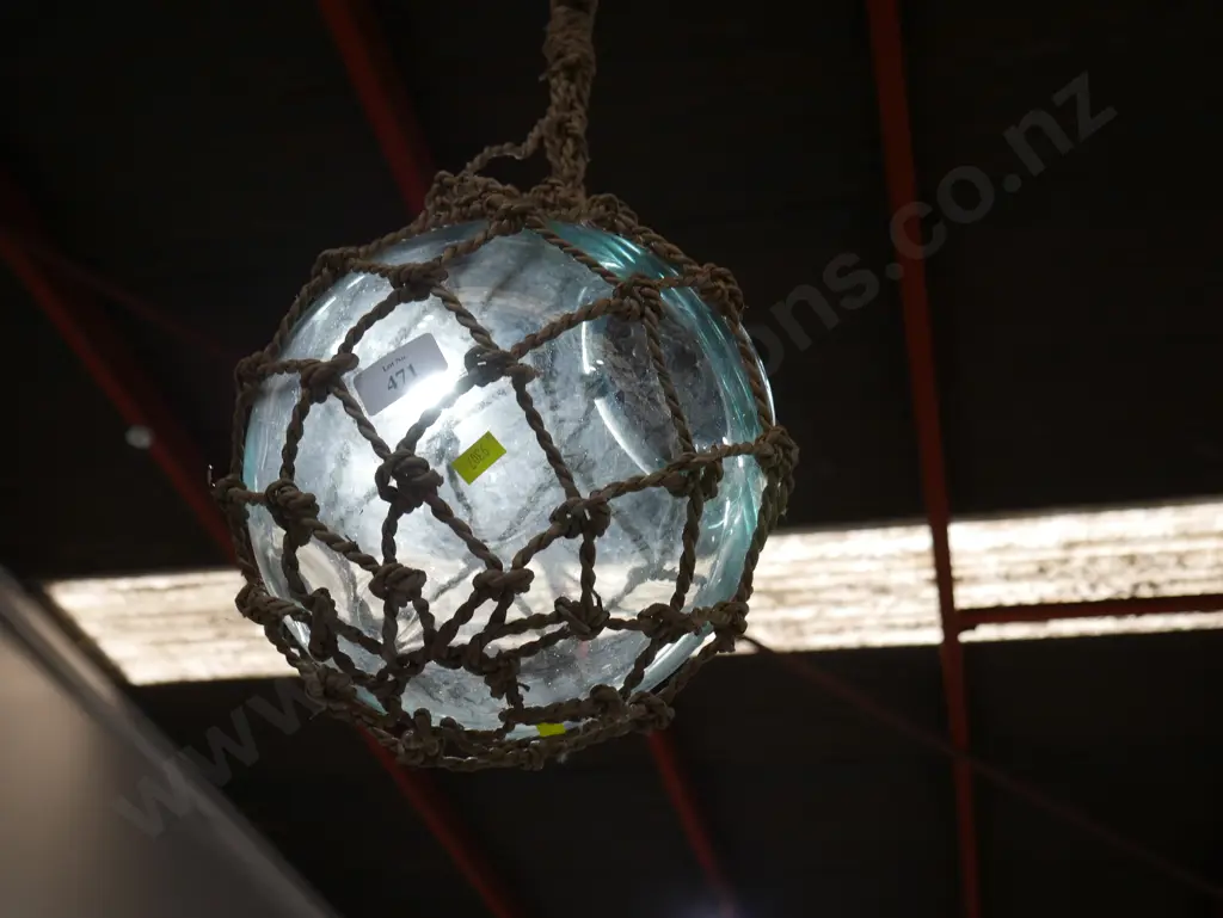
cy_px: 459
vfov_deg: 36.0
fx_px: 1414
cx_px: 612
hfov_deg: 46.8
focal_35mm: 40
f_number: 4.5
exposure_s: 1/60
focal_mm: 20
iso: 250
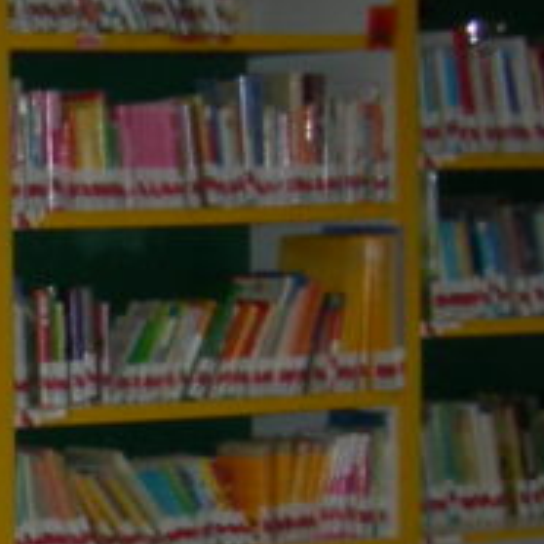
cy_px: 433
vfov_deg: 10.0
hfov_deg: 9.3
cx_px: -579
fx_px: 3111
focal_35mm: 175
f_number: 2.7
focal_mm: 7.5
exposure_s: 1/60.1
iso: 130
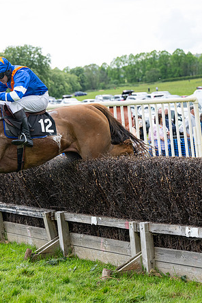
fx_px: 976
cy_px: 156
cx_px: 22
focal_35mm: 116
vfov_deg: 17.6
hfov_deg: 11.7
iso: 400
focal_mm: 70
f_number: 2.8
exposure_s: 1/2000
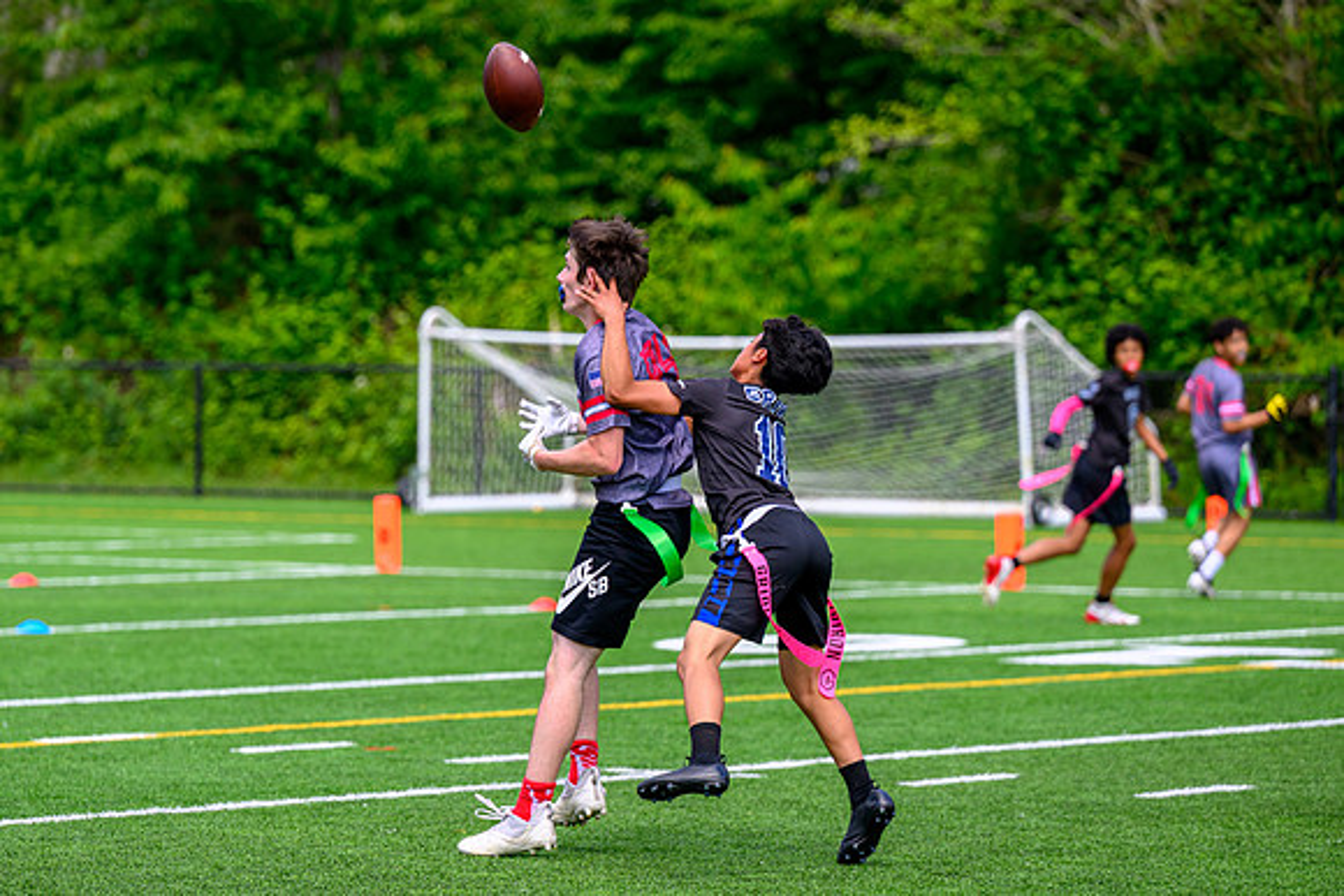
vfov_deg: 7.3
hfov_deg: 10.9
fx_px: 7027
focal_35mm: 188
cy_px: 478
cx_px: 646
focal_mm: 165
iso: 320
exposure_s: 1/1600
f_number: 4
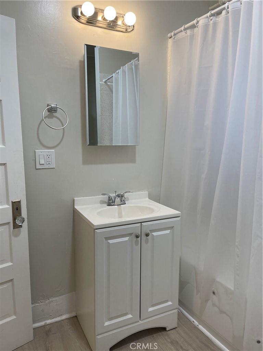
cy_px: 176
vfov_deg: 67.3
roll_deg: +1.0
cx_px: 132
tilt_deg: -7.2
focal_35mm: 26
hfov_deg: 53.1
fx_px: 263
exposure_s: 1/120
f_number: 1.6
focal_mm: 5.1
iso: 80
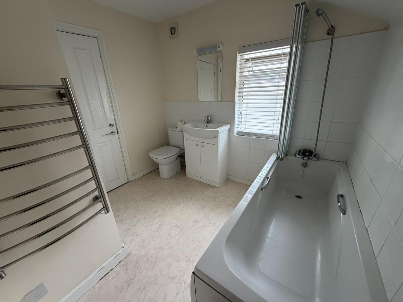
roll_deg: +3.0
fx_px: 163
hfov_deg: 102.1
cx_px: 202
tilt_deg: -21.3
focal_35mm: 14
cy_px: 151
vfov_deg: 85.7
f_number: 2.2
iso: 200
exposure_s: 1/121
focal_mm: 2.22
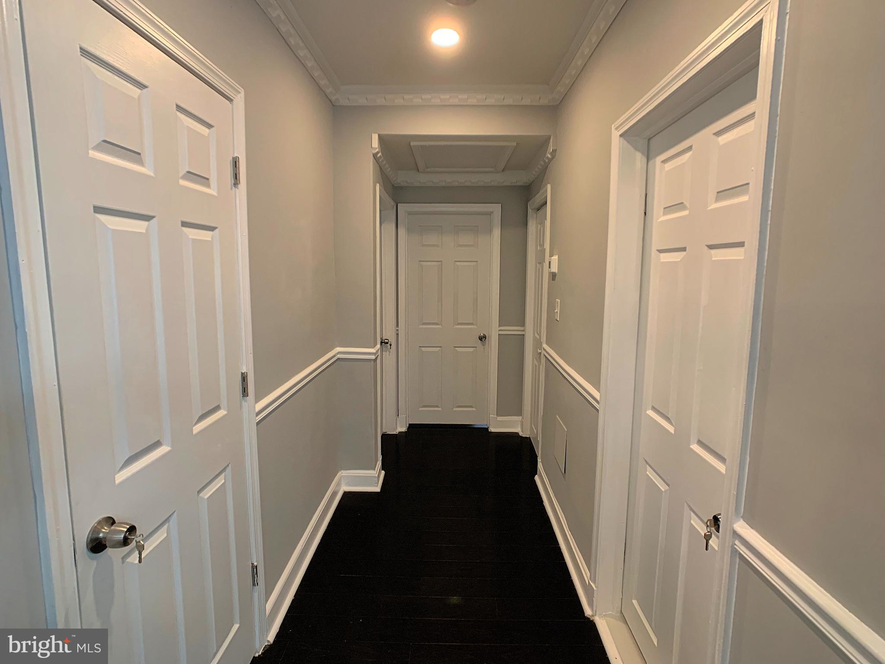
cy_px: 332
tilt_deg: -7.0
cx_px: 442
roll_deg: -0.5
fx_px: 665
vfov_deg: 53.1
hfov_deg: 67.3
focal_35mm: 26
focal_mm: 4.3
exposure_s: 1/60
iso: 100
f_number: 1.8
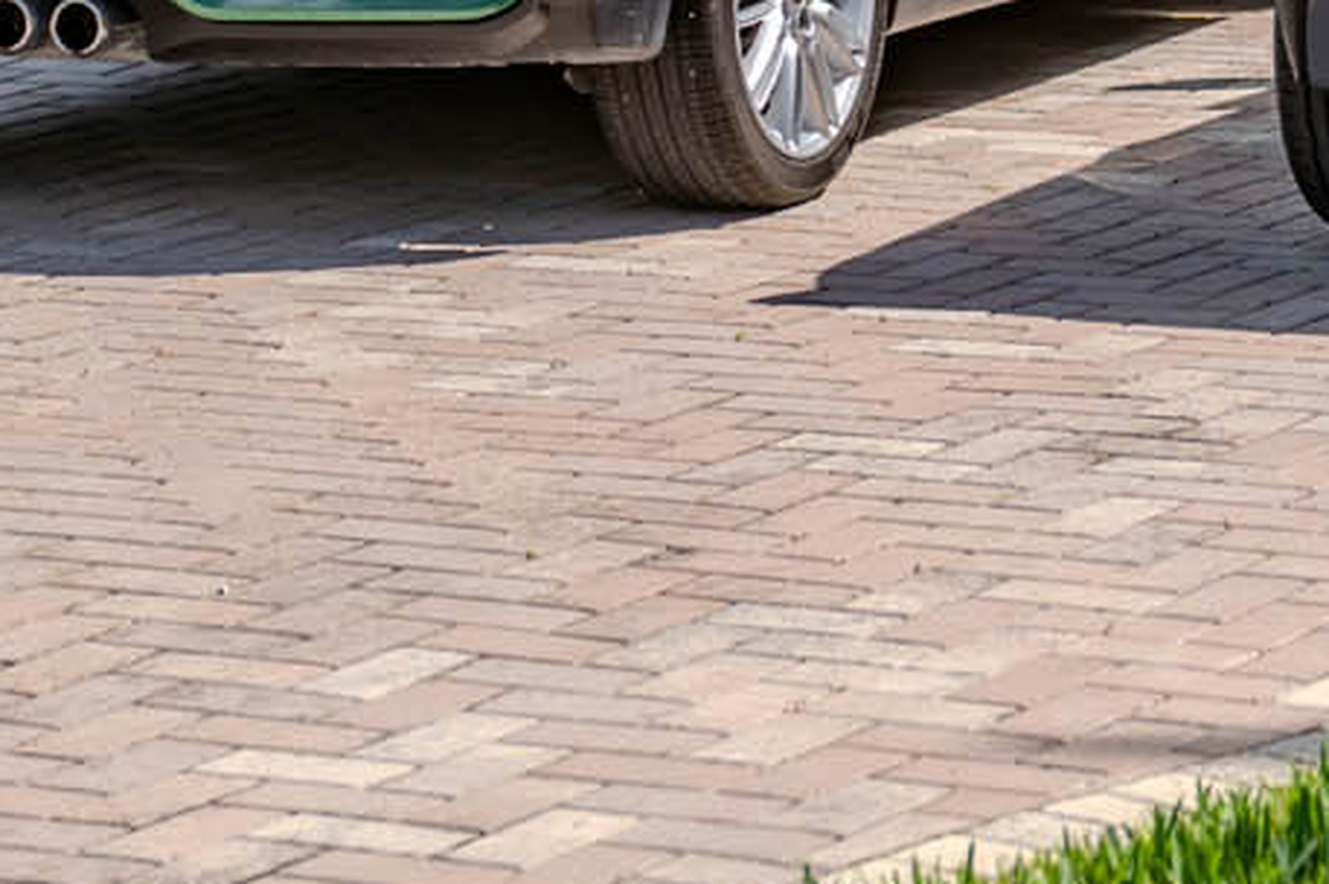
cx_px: 1643
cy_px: -724
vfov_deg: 6.5
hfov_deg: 9.8
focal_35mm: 206
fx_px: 7599
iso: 100
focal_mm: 49
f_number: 2.8
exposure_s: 1/400
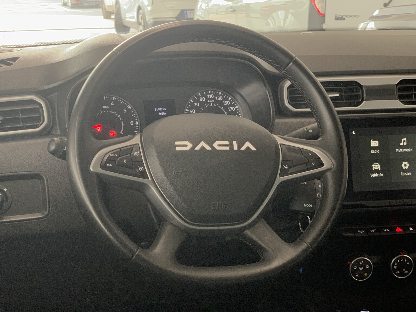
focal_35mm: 52
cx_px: 208
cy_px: 156
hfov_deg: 36.8
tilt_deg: -15.3
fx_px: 625
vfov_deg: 28.0
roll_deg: -1.1
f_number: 2.4
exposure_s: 1/60
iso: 500
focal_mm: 6
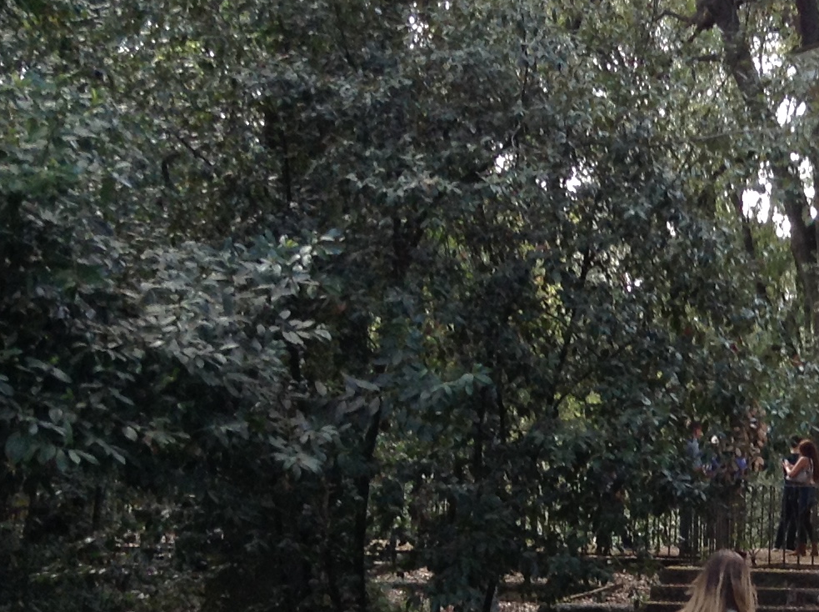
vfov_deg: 16.8
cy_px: 474
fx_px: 2055
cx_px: 953
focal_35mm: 87
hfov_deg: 21.1
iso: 40
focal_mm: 3.3
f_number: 2.4
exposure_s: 1/60
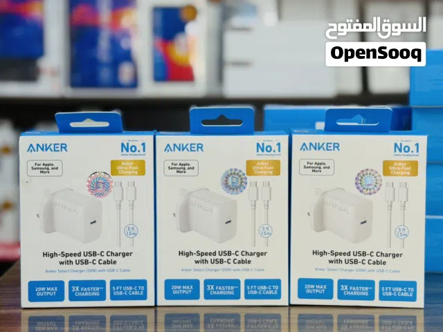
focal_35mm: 48
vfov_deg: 30.3
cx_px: 222
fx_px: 614
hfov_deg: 39.7
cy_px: 166
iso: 50
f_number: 1.78
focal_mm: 6.76
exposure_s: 1/152
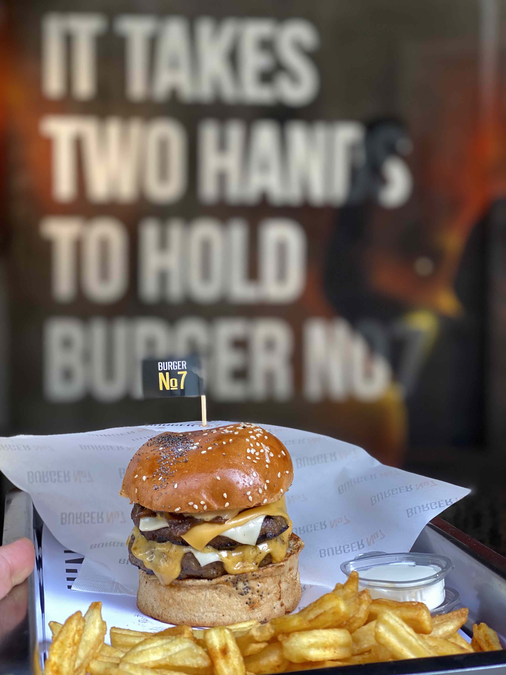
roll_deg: +0.0
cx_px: 253
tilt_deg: -2.3
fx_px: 1013
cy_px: 338
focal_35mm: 52
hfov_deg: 28.0
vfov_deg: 36.8
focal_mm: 6
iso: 32
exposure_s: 1/100
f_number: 2
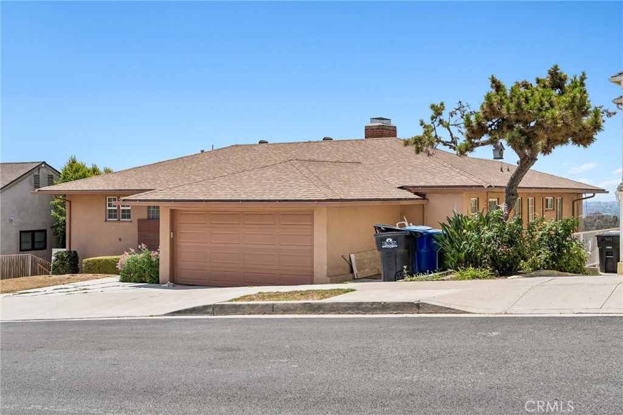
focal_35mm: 41
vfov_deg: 32.6
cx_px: 312
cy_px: 208
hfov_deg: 47.4
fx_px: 709
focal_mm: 41
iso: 125
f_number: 8
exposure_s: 1/640
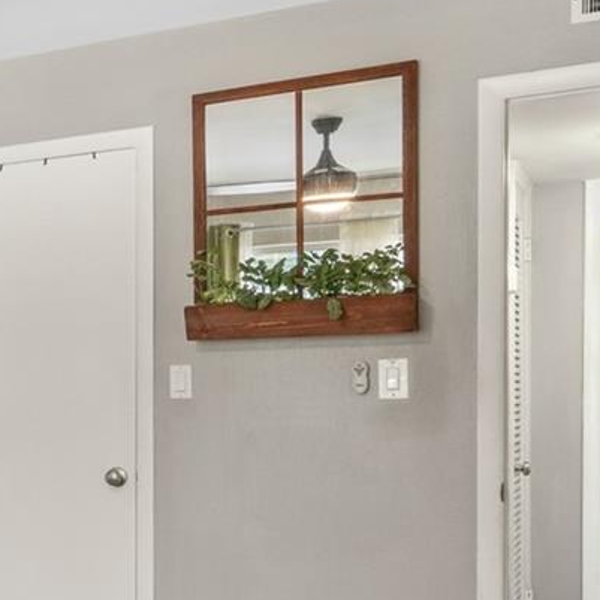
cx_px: -343
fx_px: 1196
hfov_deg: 22.3
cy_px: 425
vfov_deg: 27.9
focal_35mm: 61
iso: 320
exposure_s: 1.3
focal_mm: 18
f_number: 8
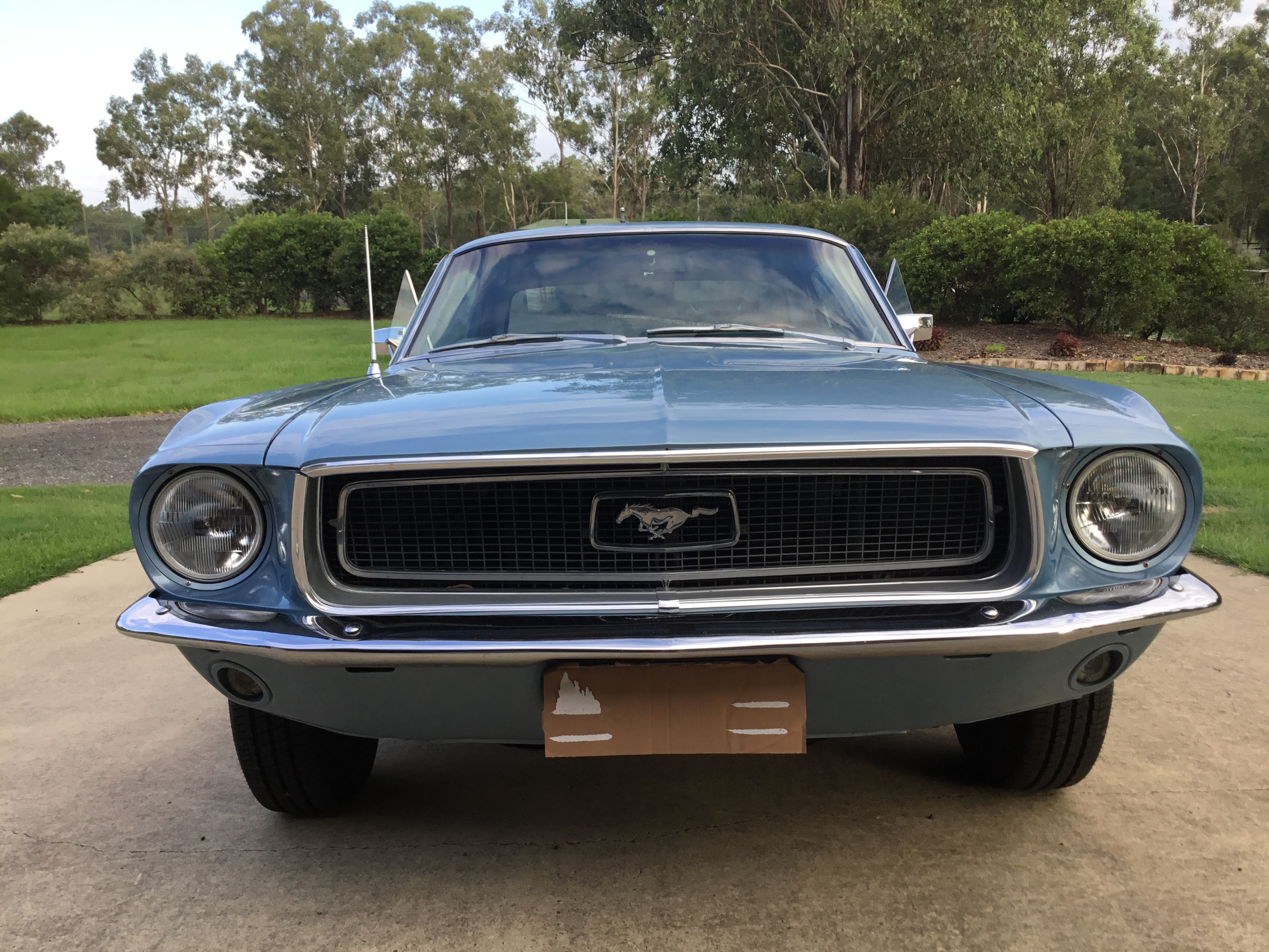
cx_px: 634
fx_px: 1136
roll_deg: +2.6
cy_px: 476
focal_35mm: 31
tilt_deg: -11.7
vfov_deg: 45.4
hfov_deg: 58.4
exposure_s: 1/301
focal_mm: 3.3
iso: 25
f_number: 2.4
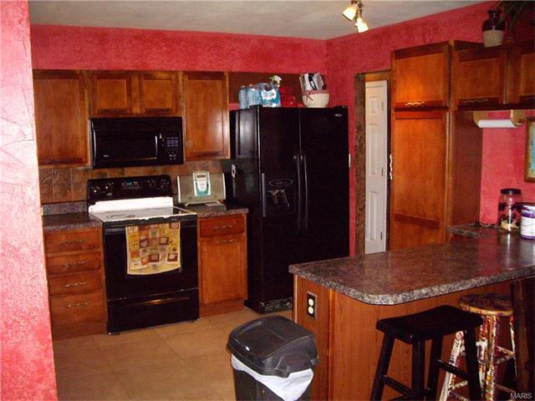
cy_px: 200
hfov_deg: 49.0
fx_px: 587
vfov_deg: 37.7
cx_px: 268
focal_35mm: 38
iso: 400
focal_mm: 6.2
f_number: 2.7
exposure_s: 1/40
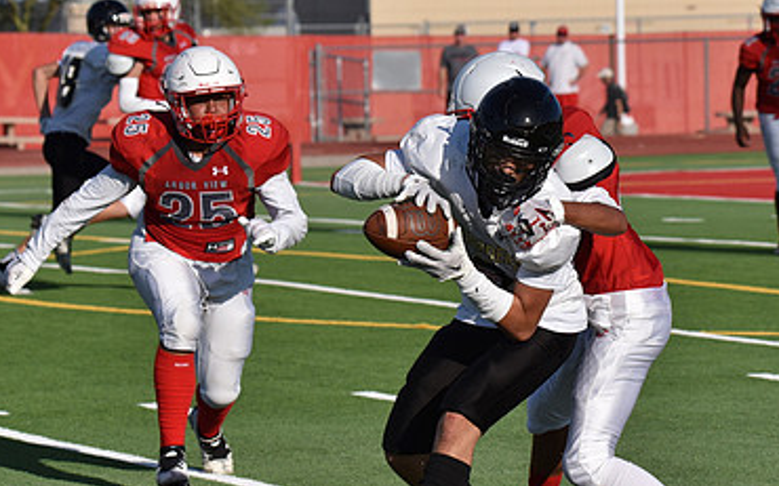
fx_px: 5094
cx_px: 484
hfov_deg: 8.7
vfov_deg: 5.5
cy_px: 184
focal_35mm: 240
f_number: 8
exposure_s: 1/3200
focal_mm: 150
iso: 560
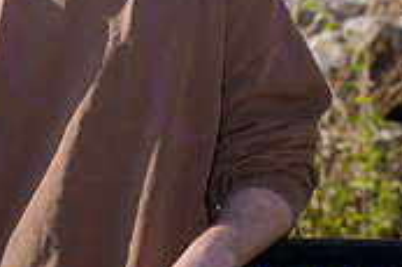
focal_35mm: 292
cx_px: 98
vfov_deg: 4.7
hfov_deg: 7.1
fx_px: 3258
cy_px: -123
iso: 400
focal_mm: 112
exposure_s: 1/500
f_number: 8
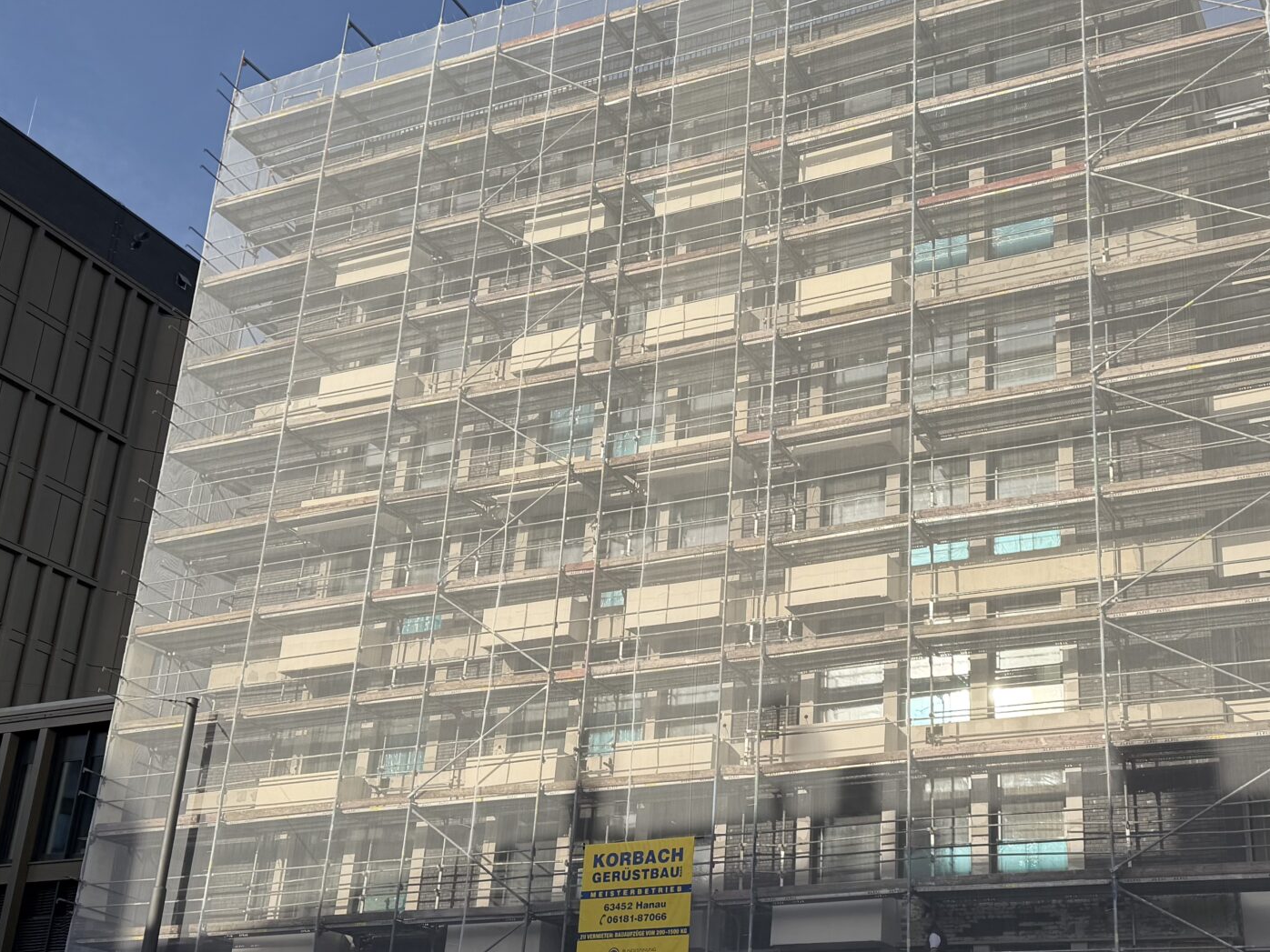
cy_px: 596
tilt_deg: +21.1
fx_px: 1614
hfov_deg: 42.5
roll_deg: -1.8
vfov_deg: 32.7
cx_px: 827
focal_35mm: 44
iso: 80
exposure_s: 1/4975
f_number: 1.78
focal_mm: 6.76
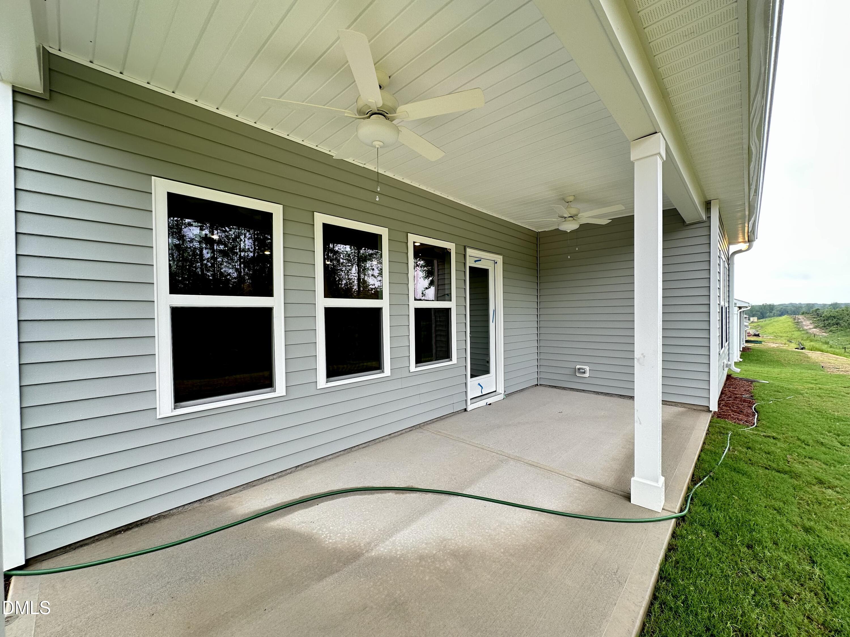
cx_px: 425
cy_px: 318
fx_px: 344
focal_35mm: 14
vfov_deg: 85.7
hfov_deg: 102.1
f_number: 2.2
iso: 40
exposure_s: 1/107
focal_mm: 2.22
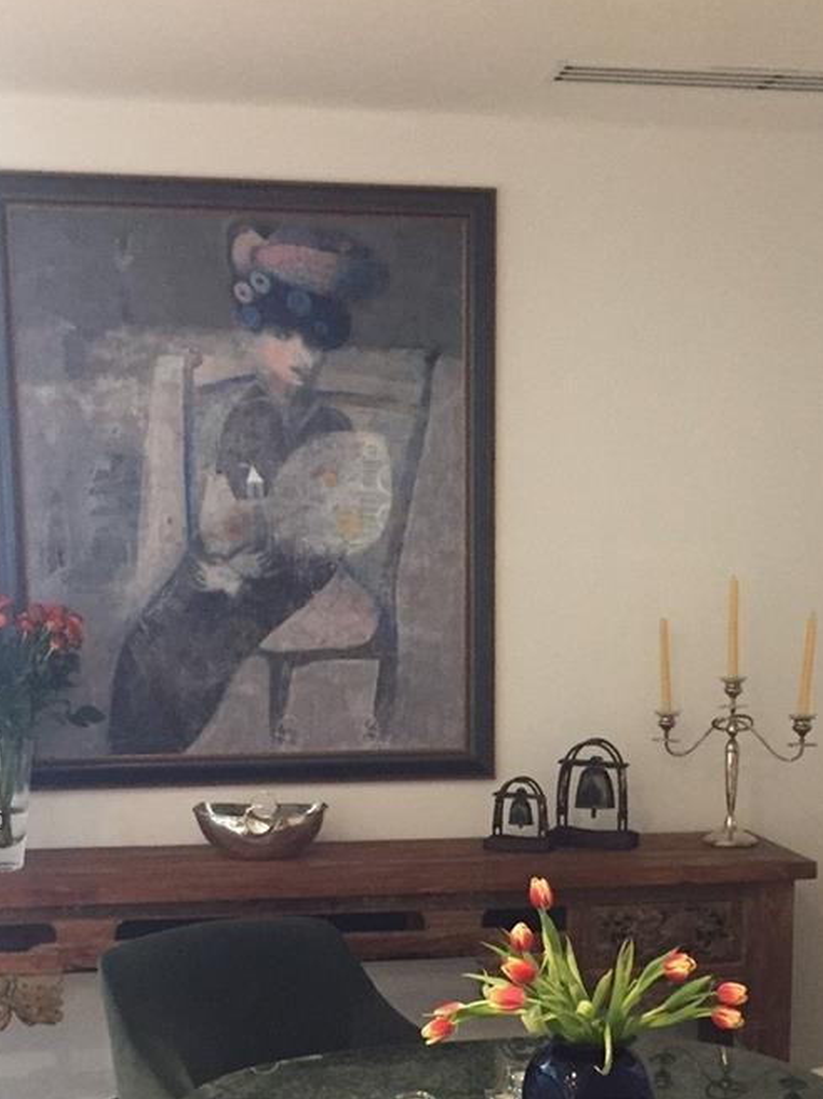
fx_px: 1682
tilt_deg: -9.3
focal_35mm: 53
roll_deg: +1.0
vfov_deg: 35.4
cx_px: 447
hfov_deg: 27.5
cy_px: 821
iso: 250
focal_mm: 4.15
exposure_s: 1/17
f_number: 2.2
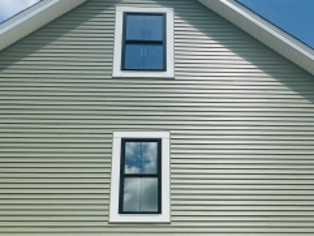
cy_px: 258
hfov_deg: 51.2
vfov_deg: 34.4
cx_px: 178
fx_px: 327
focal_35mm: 36
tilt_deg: +15.9
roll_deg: +0.4
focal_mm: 1.57
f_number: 1.8
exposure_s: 1/1908
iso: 32
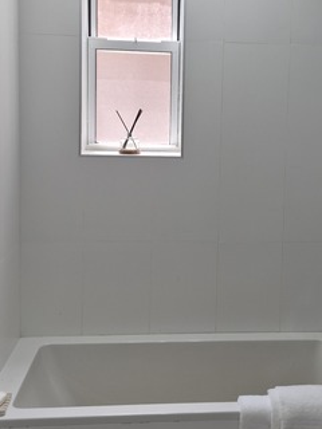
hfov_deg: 29.9
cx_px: 228
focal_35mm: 48
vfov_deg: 39.4
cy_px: 163
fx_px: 595
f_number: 1.8
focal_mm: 5.4
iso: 40
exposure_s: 1/120
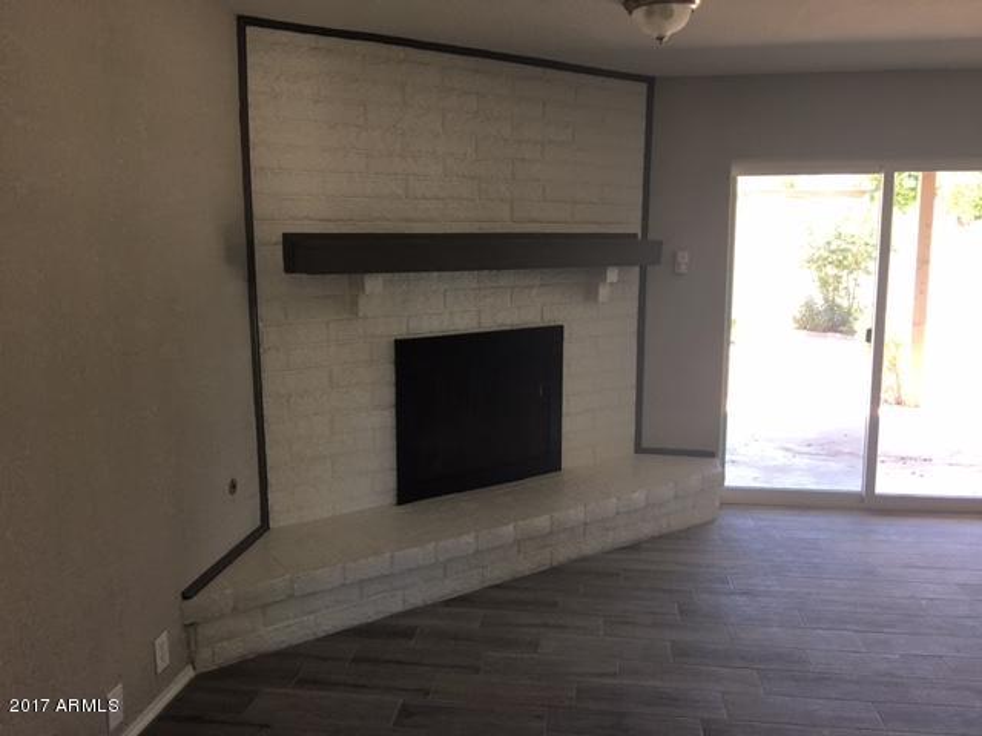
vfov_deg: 48.2
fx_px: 823
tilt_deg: -7.4
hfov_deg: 61.7
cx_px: 491
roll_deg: -0.5
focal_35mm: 29
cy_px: 368
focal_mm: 4.15
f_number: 2.2
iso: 40
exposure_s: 1/30
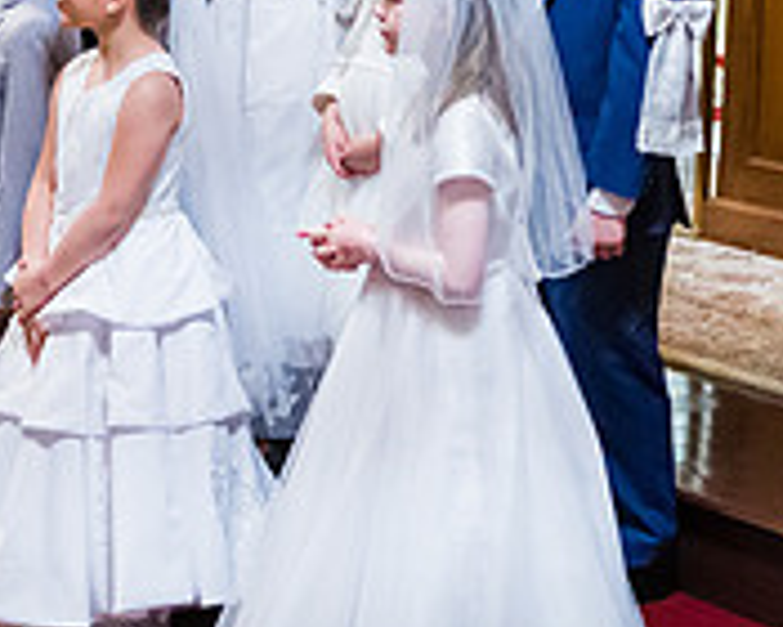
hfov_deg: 13.7
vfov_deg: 10.9
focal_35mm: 140
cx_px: 174
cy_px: -22
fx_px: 3244
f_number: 3.2
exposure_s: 1/400
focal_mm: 45
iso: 6400
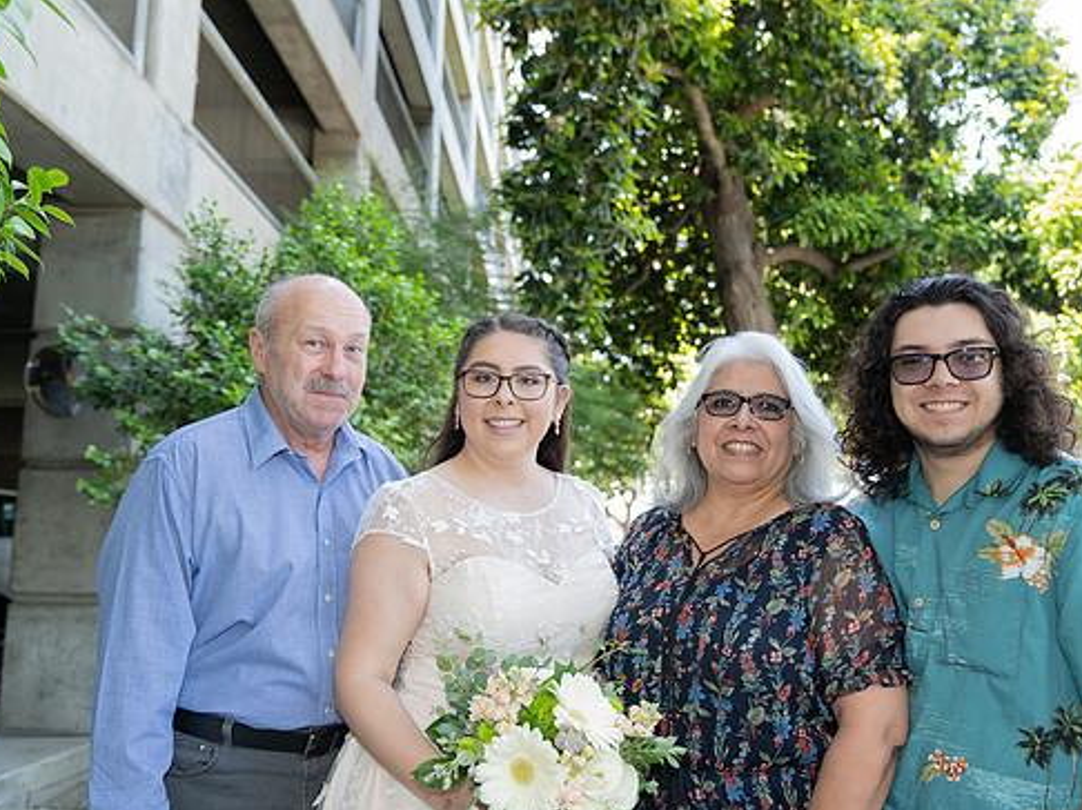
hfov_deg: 58.3
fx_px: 968
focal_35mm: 31
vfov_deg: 45.4
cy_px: 428
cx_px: 579
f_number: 3.2
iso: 640
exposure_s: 1/250
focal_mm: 27
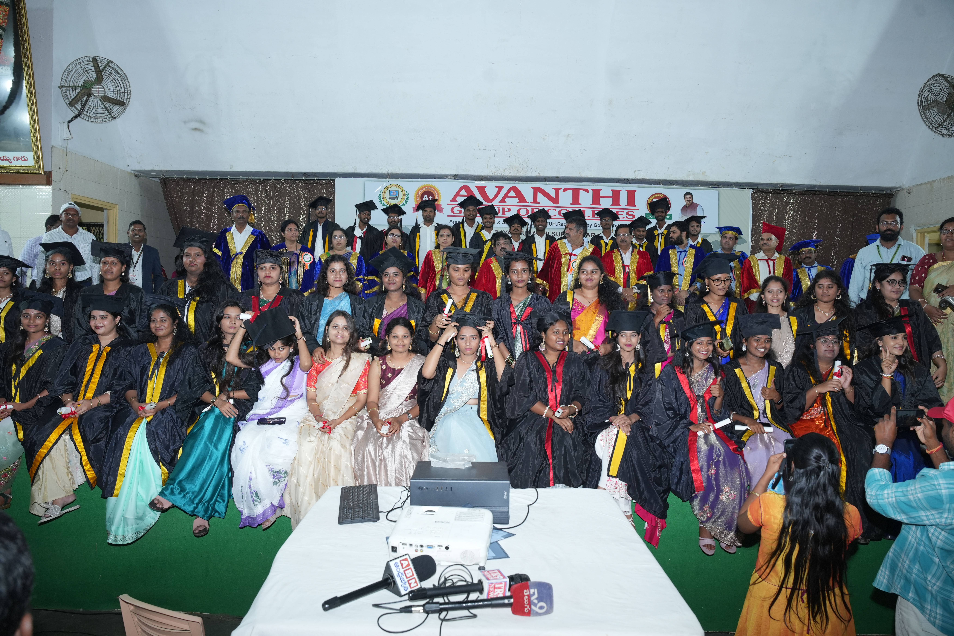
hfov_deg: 59.3
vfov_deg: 41.6
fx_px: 837
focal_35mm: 32
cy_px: 318
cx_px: 477
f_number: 5.6
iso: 1000
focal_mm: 31.6
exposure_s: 1/125
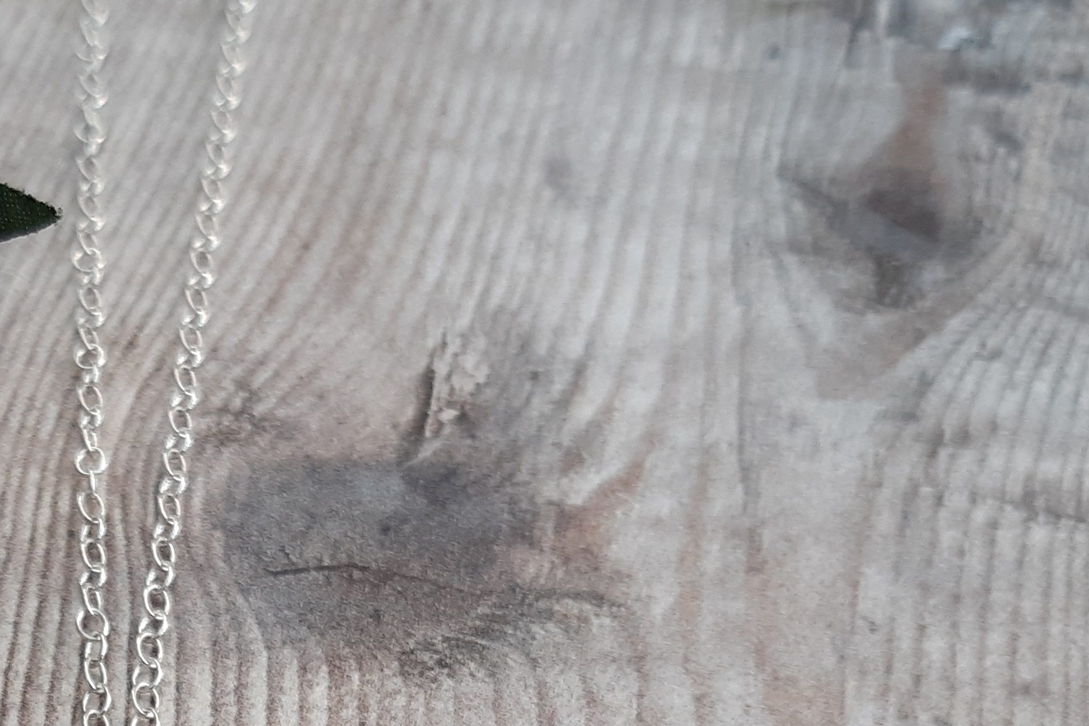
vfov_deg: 19.3
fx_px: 2027
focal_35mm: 67
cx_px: 8
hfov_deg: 28.3
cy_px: 847
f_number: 1.7
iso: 40
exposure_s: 1/100
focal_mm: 3.92
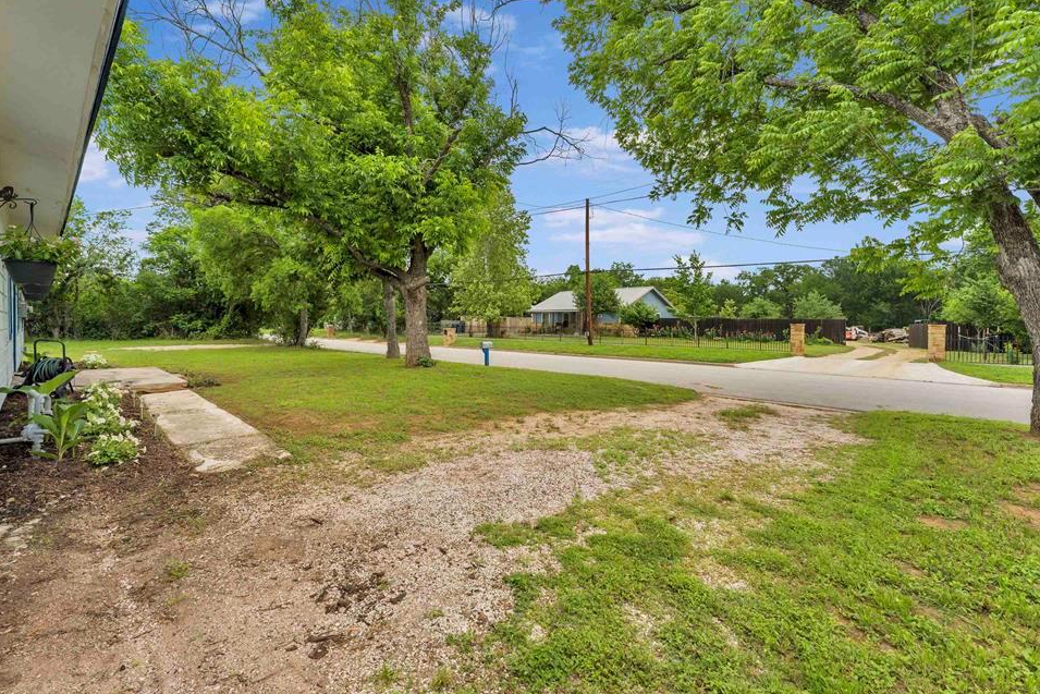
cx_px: 519
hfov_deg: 100.4
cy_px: 333
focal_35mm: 15
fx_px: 433
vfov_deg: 77.3
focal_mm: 14
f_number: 8
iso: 100
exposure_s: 1/160
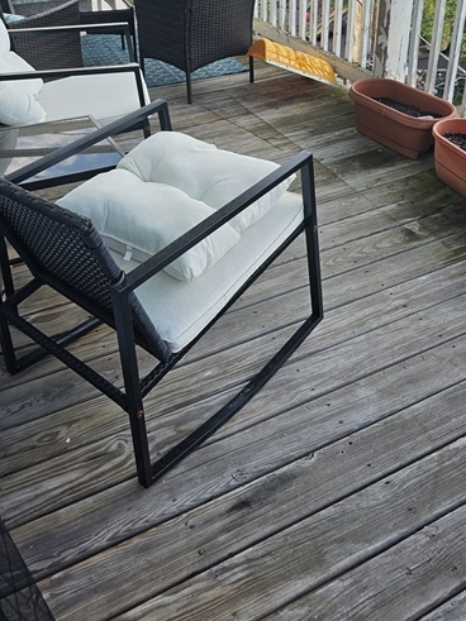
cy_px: 158
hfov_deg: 39.6
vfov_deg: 49.4
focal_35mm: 36
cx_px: 266
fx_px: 646
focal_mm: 6.3
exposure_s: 1/120
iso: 25
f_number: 1.7
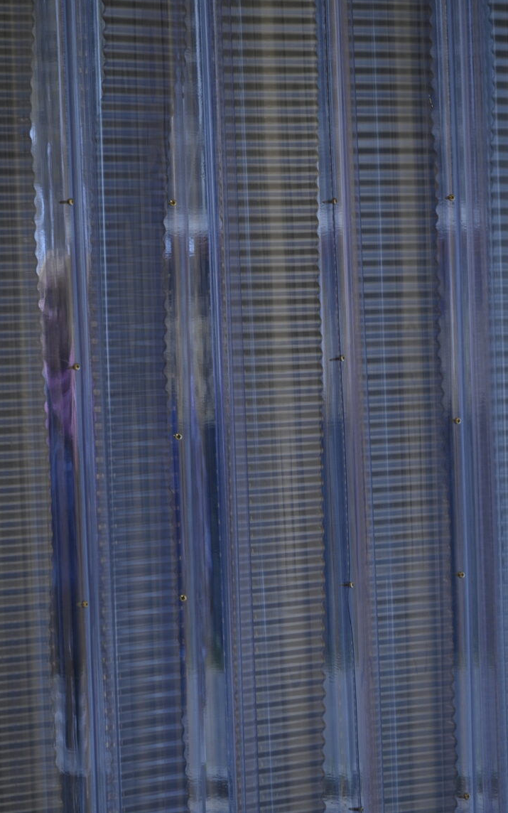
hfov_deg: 6.4
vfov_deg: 10.2
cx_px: 247
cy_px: 406
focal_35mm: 205
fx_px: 4541
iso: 1000
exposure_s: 1/80
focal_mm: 200
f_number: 6.3
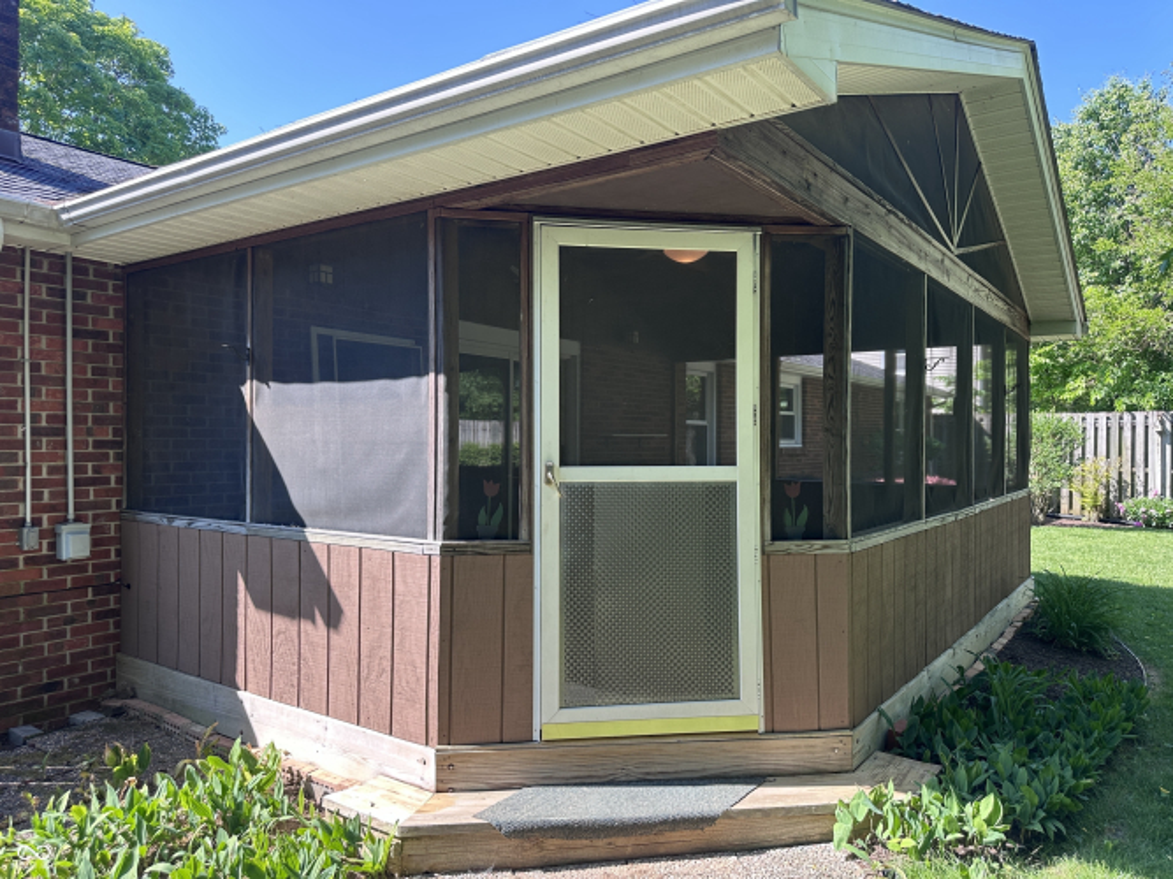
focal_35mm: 24
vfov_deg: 56.8
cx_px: 586
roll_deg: -0.8
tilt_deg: +0.2
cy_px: 440
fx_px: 813
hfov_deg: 71.6
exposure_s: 1/482
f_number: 1.78
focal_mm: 6.86
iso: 80
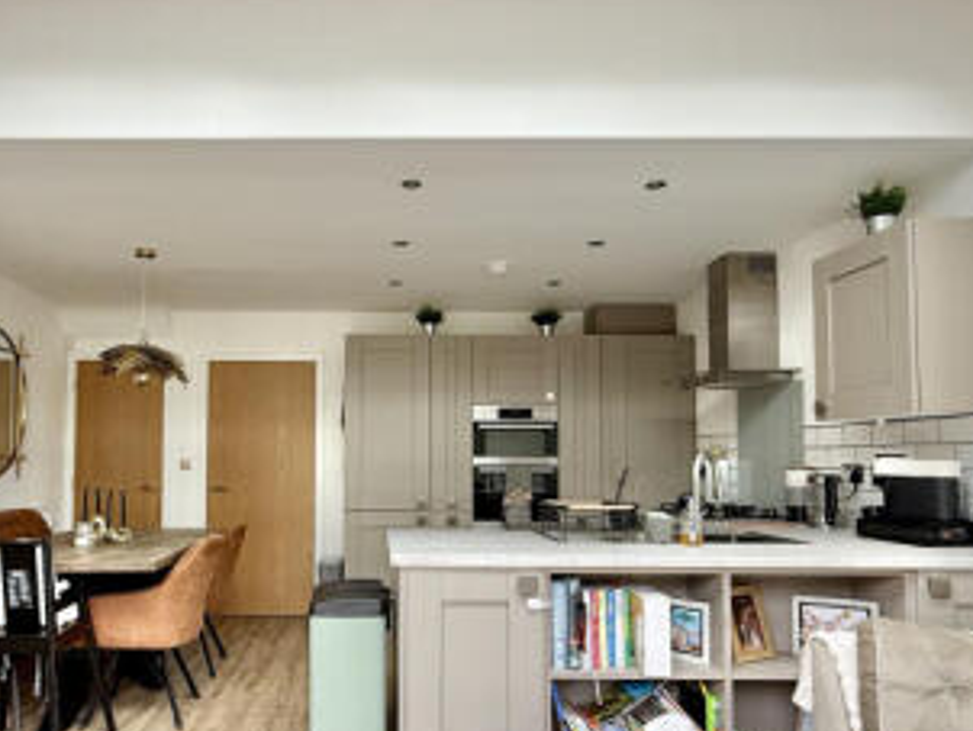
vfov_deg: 51.2
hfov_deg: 64.3
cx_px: 362
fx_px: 760
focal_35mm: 27
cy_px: 427
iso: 100
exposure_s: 1/99
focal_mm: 2.22
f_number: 2.2
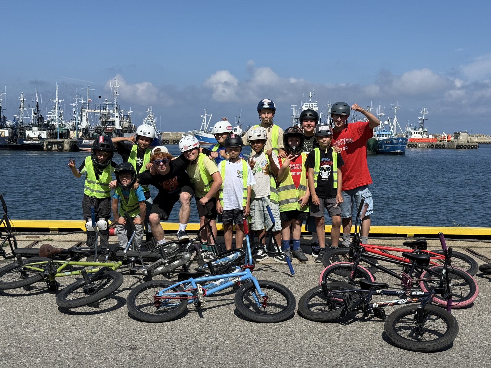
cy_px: 184
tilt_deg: -3.3
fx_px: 681
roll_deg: -1.4
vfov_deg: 30.3
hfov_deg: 39.7
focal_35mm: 48
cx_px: 246
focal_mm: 6.76
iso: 80
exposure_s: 1/6536
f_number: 1.78
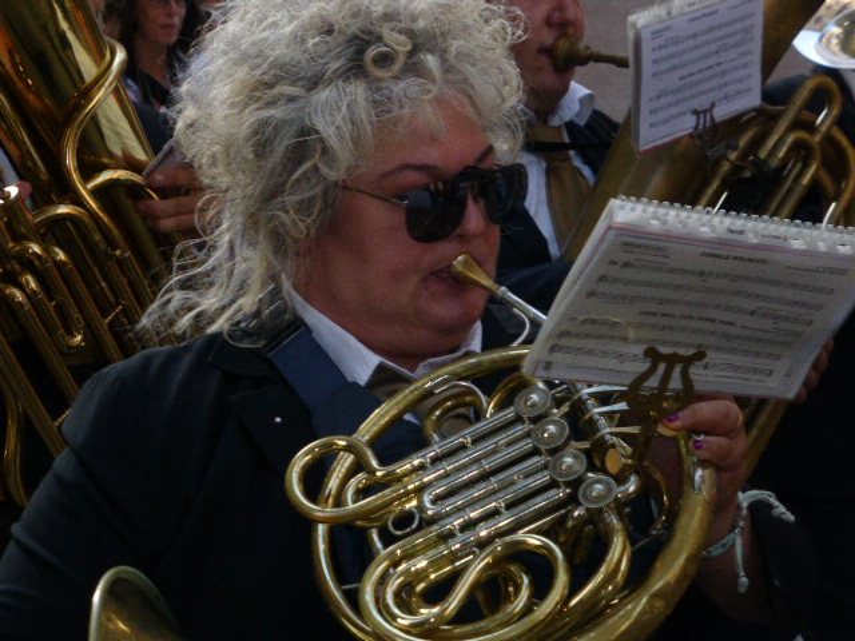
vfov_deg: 9.8
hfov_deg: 13.1
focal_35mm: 151
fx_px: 3730
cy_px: 320
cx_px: 428
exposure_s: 1/250
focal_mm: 24.4
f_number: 5.4
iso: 500
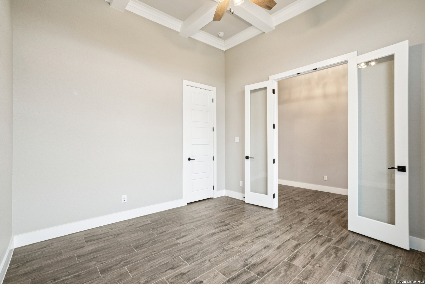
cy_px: 142
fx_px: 189
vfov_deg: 73.7
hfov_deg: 96.7
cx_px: 212
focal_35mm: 16
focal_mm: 16
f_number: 8
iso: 400
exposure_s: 1/10
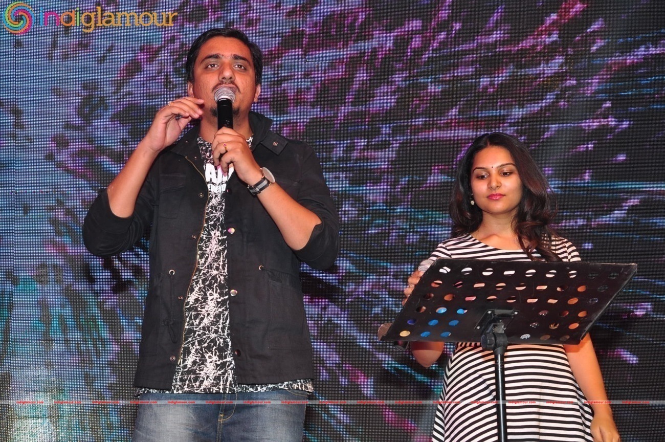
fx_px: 1384
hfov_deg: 27.0
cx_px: 332
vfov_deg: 18.1
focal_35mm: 75
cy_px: 221
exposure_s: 1/125
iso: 400
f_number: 10
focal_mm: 50
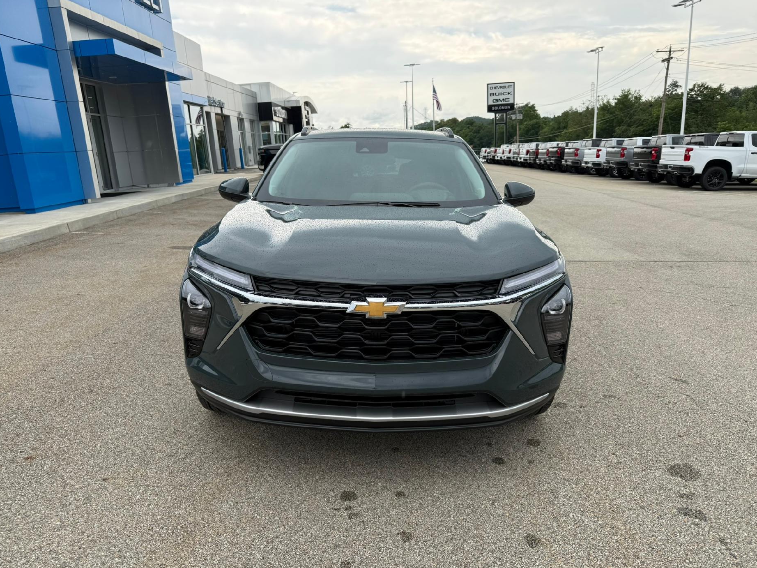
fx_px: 547
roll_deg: +2.7
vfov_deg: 54.9
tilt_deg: -14.4
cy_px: 294
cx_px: 384
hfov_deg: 69.4
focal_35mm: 25
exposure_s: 1/1156
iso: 80
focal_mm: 6.76
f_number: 1.78
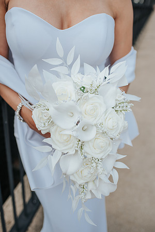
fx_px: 226
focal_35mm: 35
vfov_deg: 54.4
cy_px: 116
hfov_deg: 37.9
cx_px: 78
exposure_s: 1/1000
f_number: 3.2
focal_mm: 35
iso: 100
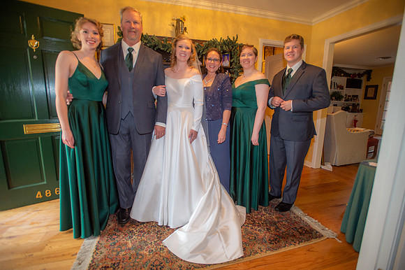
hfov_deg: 93.3
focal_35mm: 17
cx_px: 202
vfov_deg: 70.4
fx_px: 191
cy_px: 135
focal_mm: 17
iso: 1250
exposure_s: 1/80
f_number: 3.2
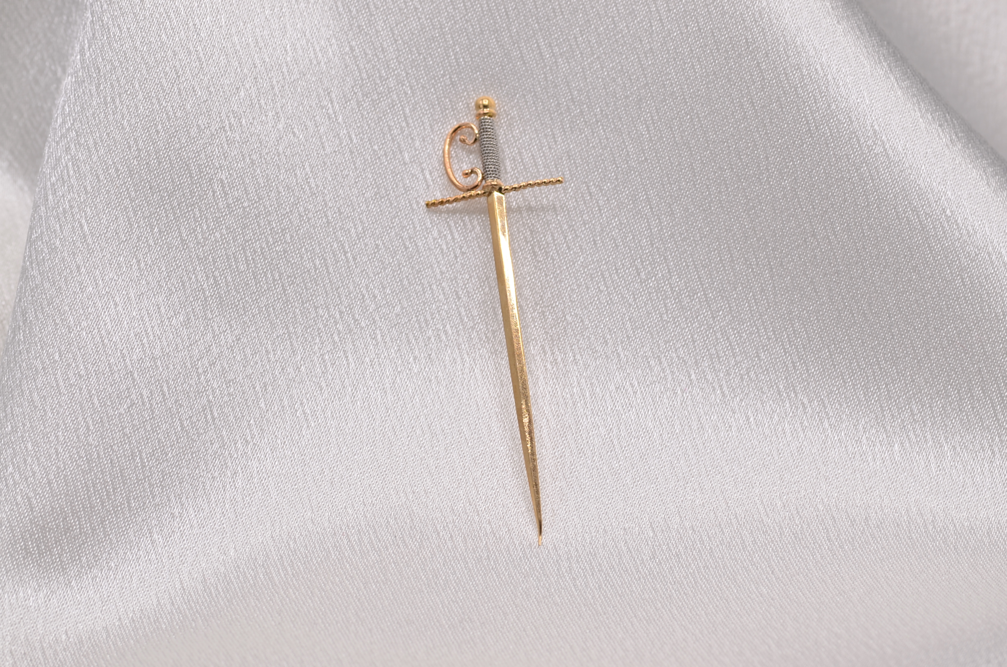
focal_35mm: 158
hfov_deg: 13.1
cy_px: 334
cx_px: 504
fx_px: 4396
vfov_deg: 8.7
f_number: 14
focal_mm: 105
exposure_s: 1/40
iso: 100
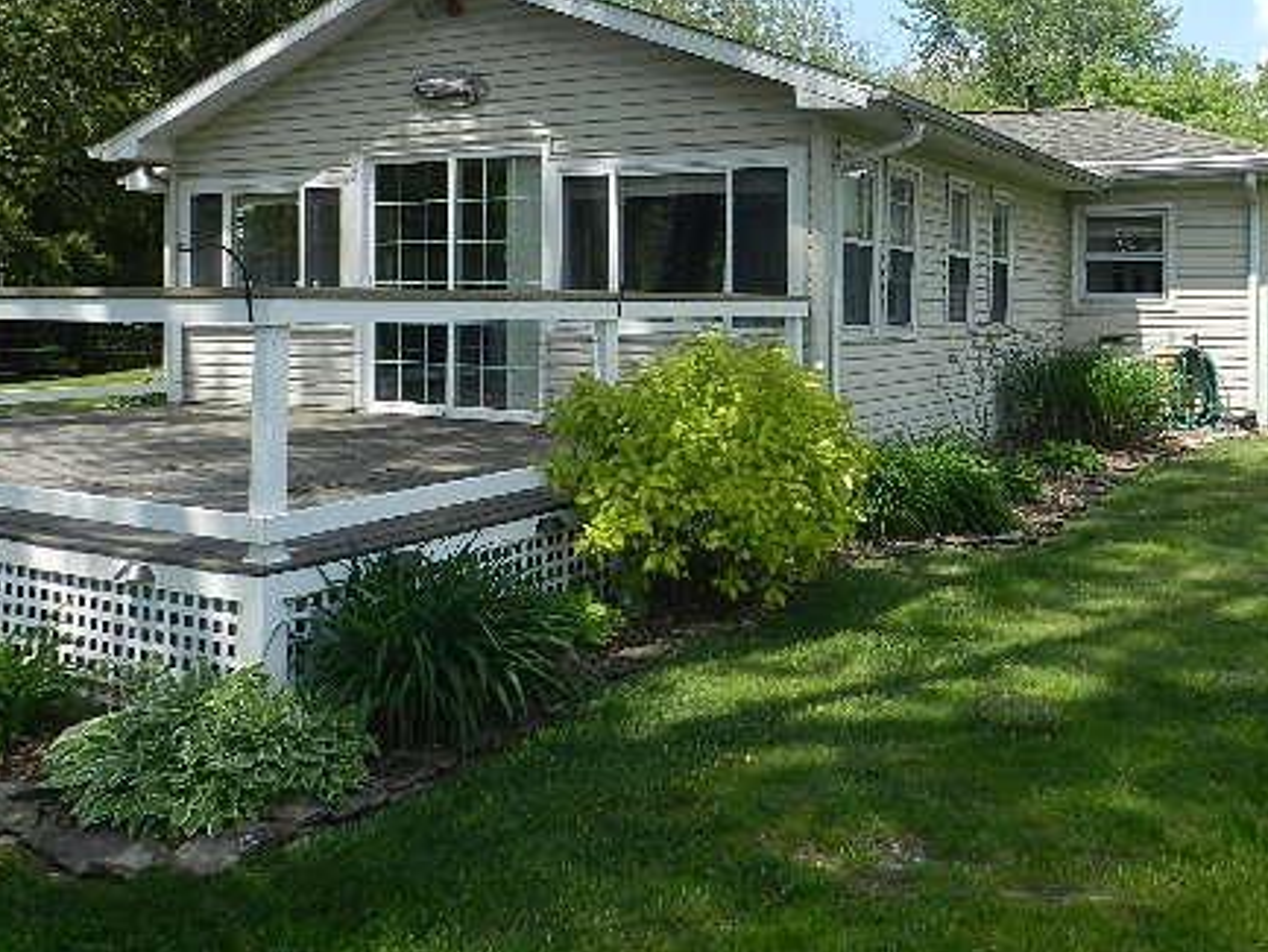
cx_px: 715
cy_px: 299
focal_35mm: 34
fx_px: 1246
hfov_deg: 53.8
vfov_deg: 41.1
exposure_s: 1/800
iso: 160
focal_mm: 4
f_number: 4
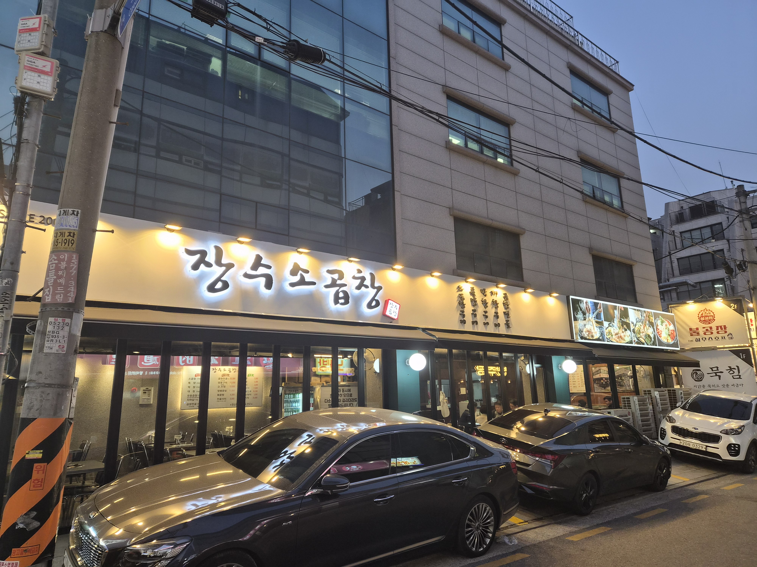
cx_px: 378
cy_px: 284
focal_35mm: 23
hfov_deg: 73.9
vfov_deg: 58.9
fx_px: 503
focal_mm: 5.4
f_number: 1.8
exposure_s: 1/120
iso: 125
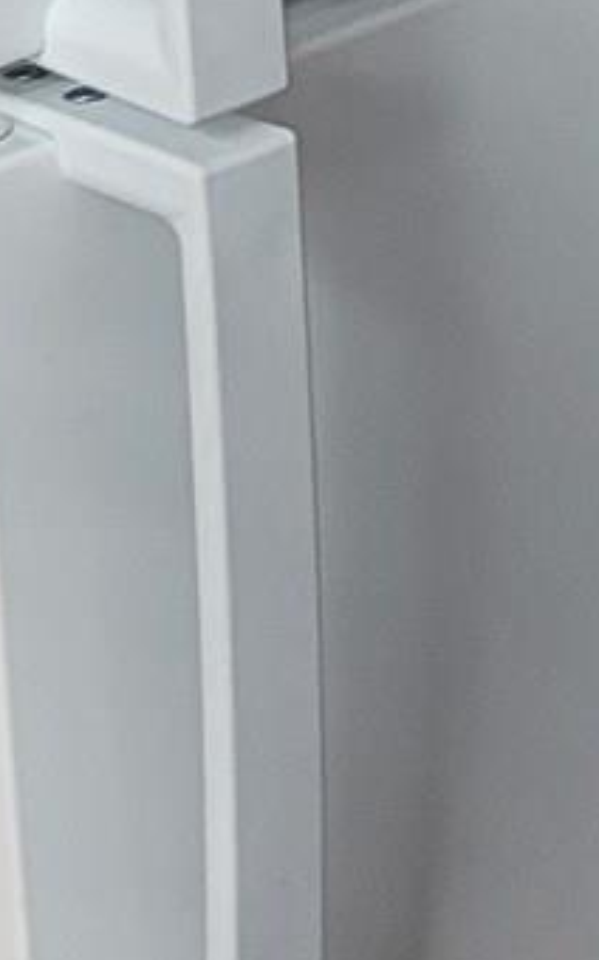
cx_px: 421
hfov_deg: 7.0
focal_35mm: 187
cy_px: -827
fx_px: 4893
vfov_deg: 10.5
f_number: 1.8
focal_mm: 5.4
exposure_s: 1/40
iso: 320
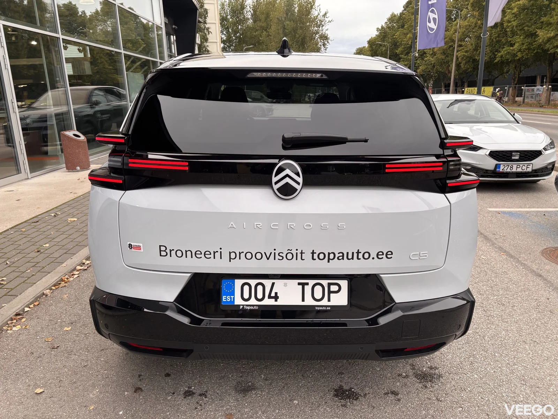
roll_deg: +1.7
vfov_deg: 53.1
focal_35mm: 26
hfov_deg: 67.3
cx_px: 279
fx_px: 419
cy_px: 210
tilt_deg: -15.4
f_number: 1.6
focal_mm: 5.96
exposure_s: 1/444
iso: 50
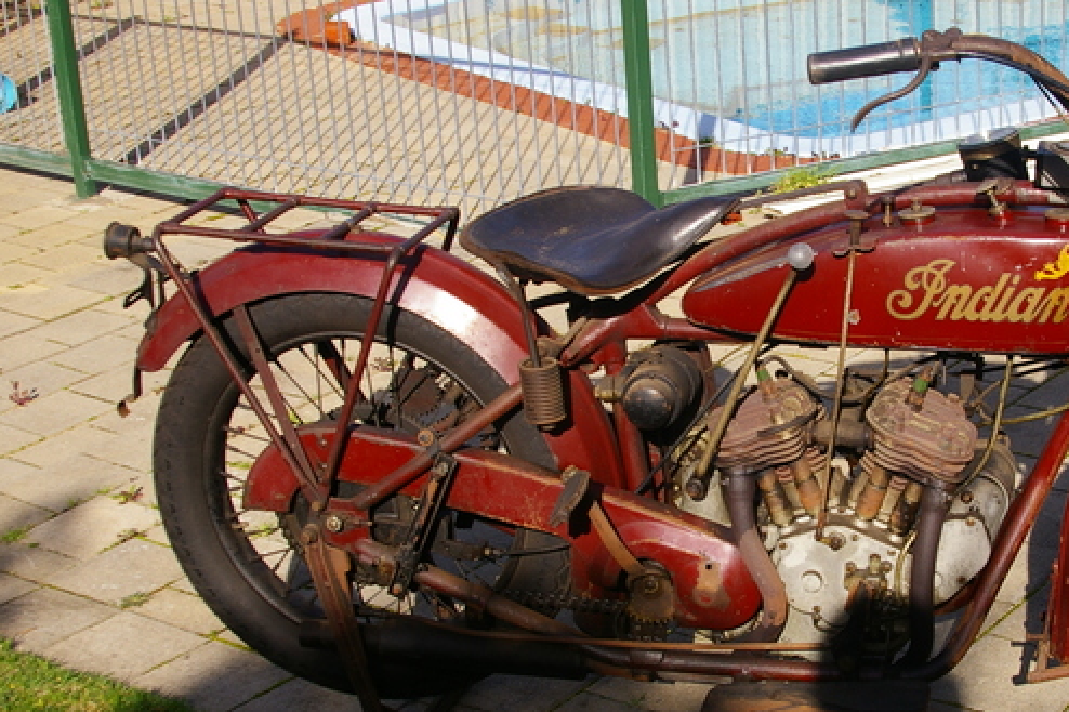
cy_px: 383
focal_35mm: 68
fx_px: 2018
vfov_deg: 20.0
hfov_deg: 29.2
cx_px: 805
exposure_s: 1/250
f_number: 9.5
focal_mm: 28
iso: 200
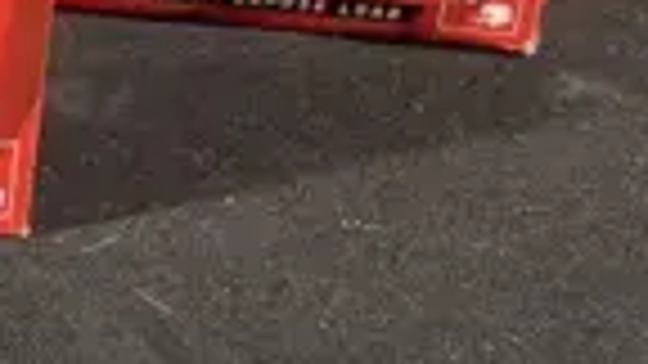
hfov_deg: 14.5
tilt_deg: -21.2
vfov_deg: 9.1
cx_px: -603
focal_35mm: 126
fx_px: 2165
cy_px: -319
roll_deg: +0.0
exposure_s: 1/120
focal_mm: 5.7
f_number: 1.5
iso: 100
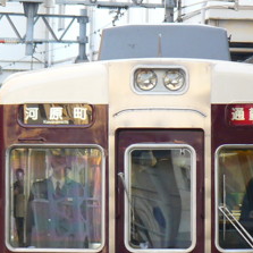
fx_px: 3539
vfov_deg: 4.1
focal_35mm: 428
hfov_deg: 4.1
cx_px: 26
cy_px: 226
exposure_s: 1/40
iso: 100
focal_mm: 25.7
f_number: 3.3
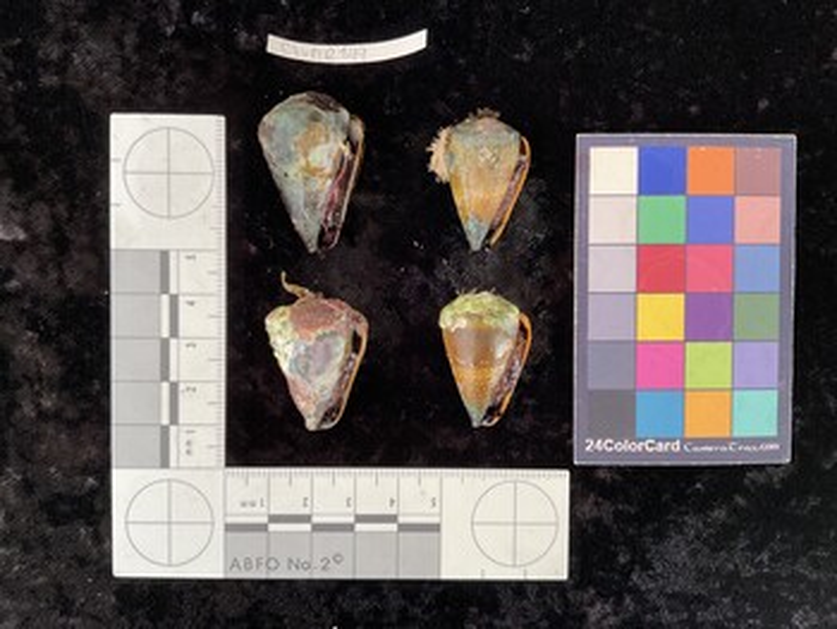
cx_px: 418
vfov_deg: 48.3
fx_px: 702
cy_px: 314
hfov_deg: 61.6
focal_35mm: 29
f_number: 1.8
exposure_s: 1/60
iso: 50
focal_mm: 3
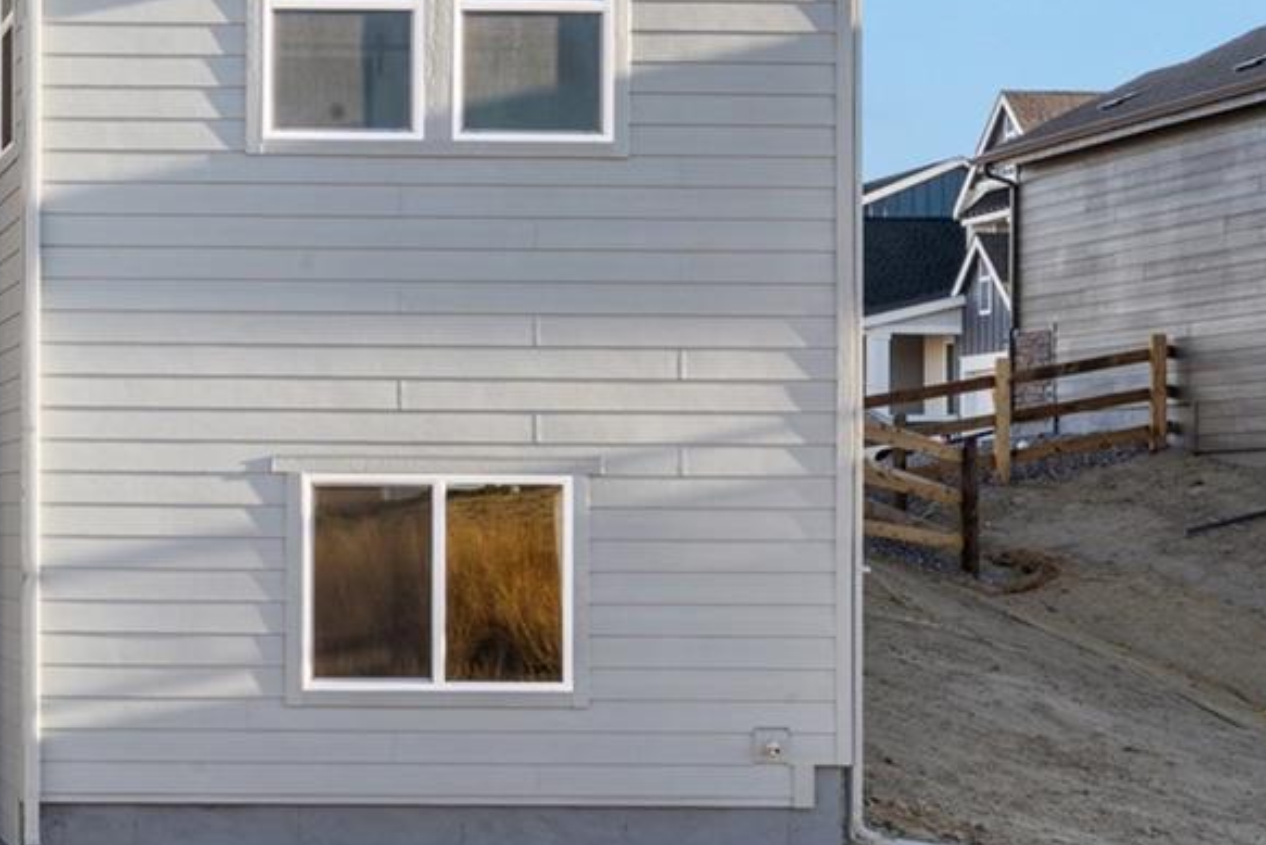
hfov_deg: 19.9
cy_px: 26
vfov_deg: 14.1
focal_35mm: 96
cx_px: -276
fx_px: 3377
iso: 100
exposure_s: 1/15
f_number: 20
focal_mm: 35
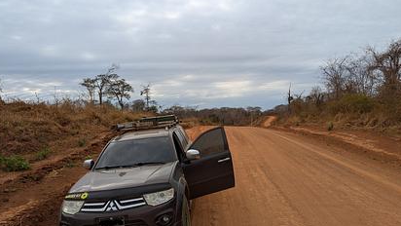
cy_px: 136
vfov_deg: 42.7
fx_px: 287
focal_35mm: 27
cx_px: 199
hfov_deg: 69.8
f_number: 1.85
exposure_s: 1/1919
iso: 45
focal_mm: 6.81
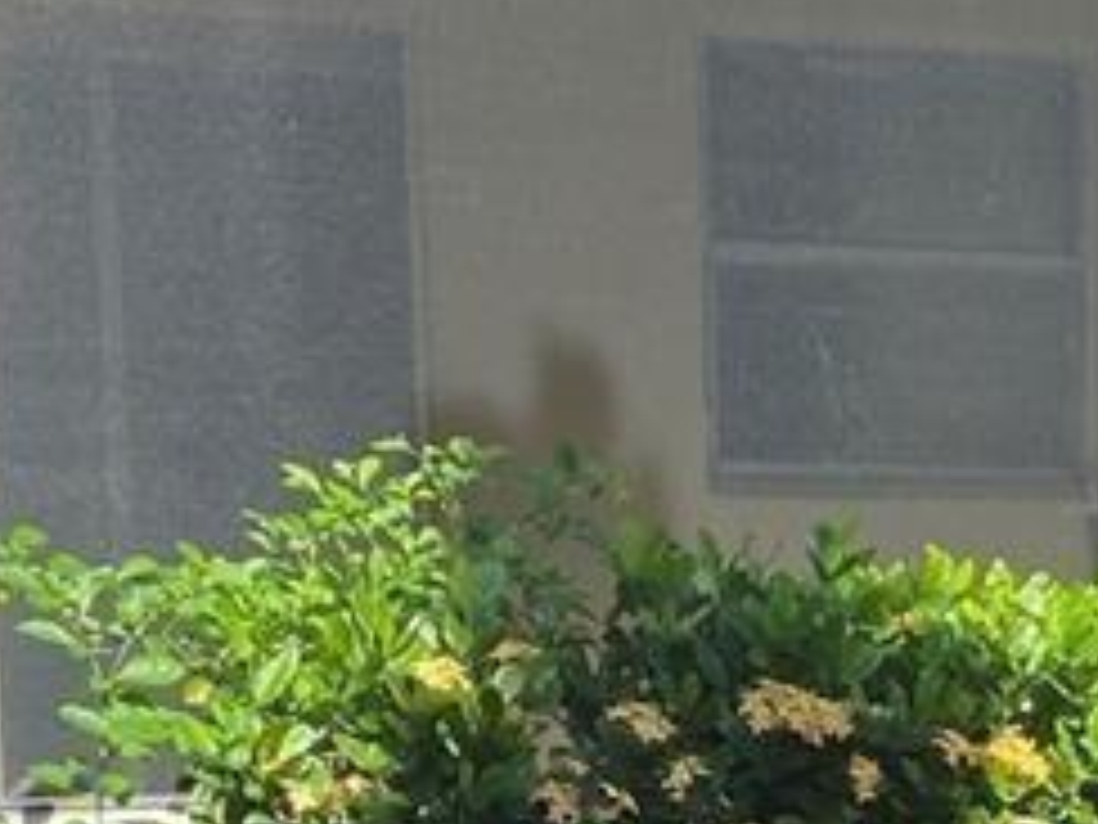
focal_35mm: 128
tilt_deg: -8.2
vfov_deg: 11.3
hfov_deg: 14.6
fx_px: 4060
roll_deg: -0.5
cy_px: 1081
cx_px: 1498
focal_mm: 4.25
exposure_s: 1/1072
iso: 32
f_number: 1.8
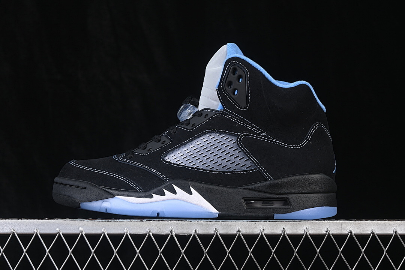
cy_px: 135
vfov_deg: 18.2
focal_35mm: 75
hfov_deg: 27.0
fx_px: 844
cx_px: 202
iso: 160
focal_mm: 50
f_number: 6.3
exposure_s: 1/60
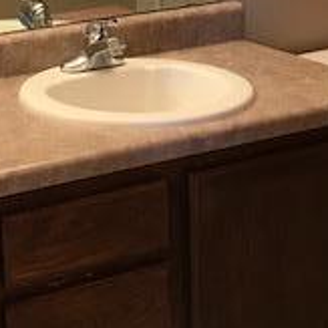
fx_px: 1040
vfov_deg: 17.2
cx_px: 32
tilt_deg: -7.5
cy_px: -50
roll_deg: +2.0
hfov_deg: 17.7
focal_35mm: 97
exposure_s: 1/20
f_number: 1.8
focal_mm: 3.99
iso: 32
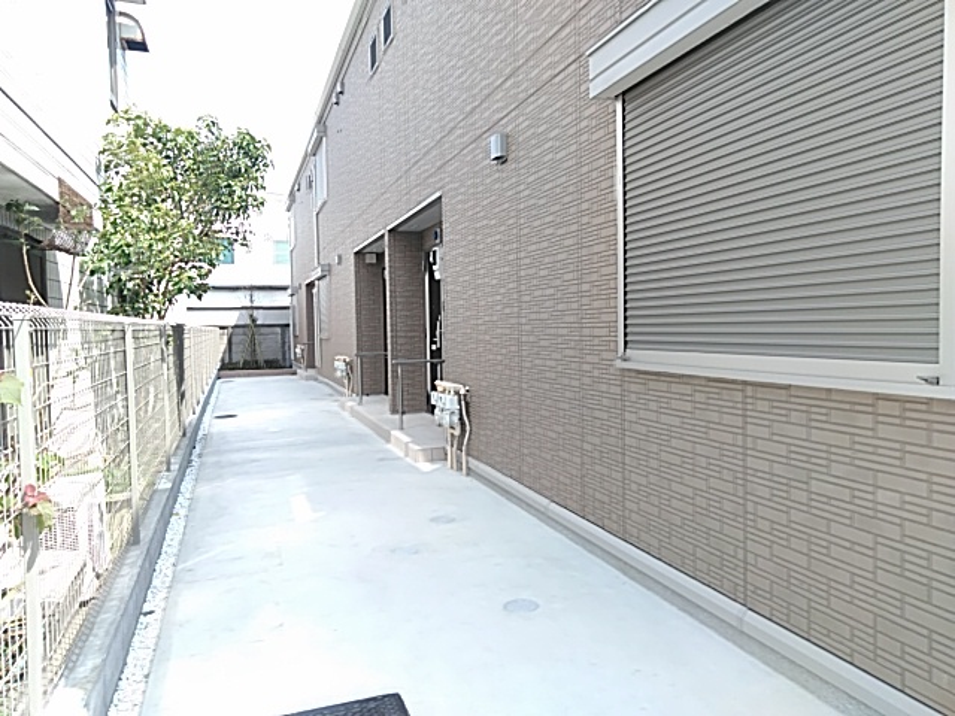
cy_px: 358
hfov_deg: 65.3
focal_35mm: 27
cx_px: 478
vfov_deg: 51.4
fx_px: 745
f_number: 2.2
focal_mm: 3.46
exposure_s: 1/281
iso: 60
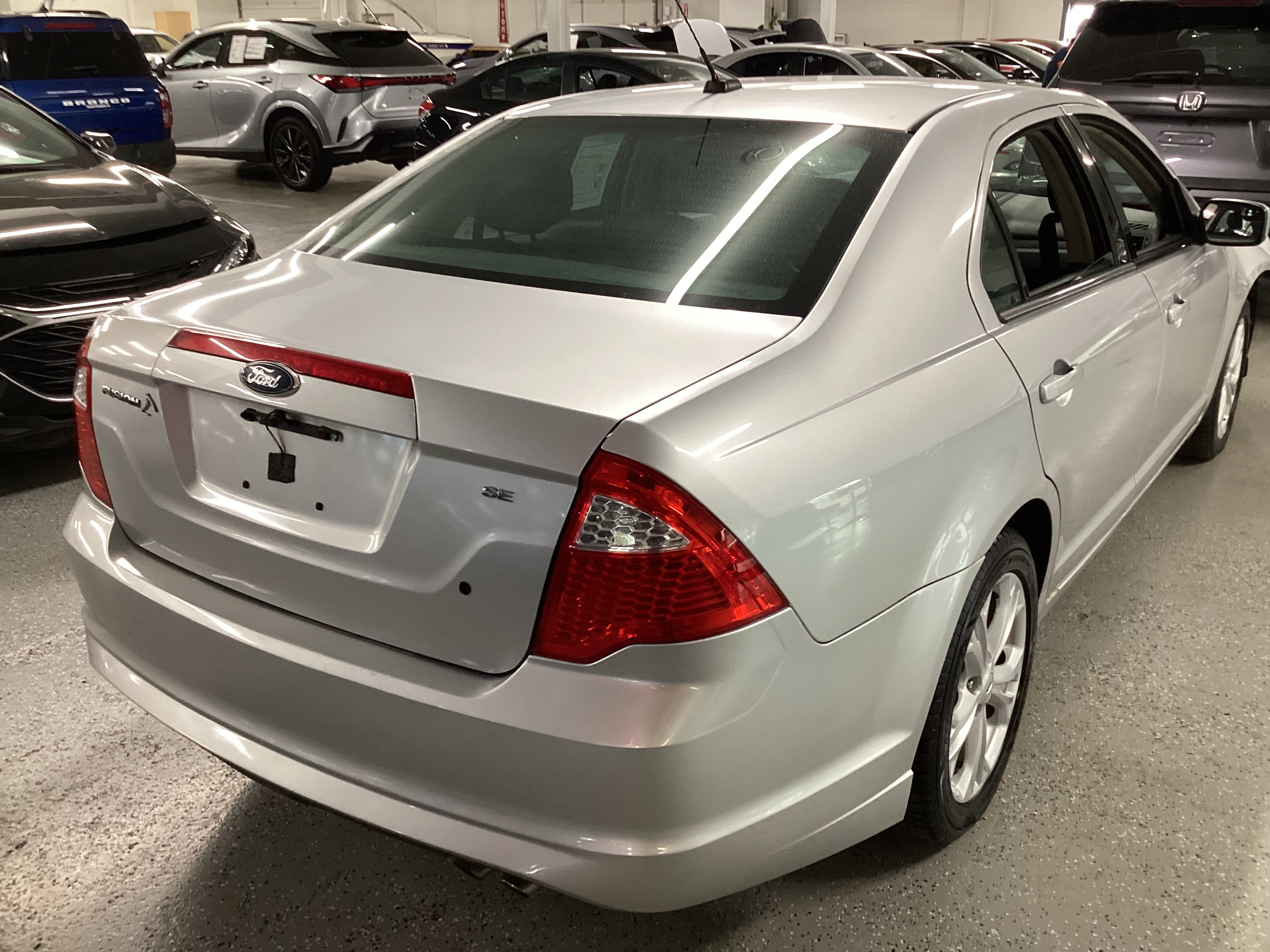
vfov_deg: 45.4
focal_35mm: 31
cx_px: 635
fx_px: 1137
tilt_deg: -21.8
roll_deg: -1.0
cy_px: 476
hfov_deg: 58.4
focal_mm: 3.3
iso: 160
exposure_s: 1/50
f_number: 2.4
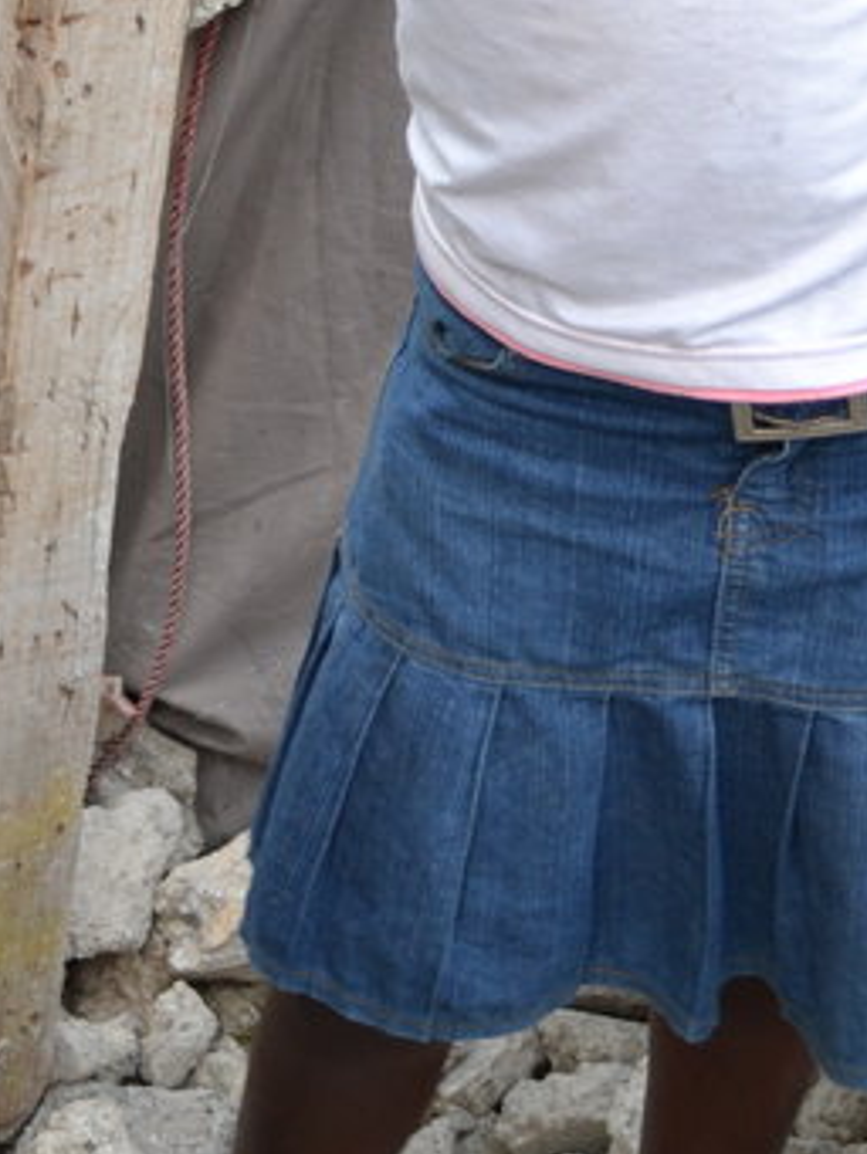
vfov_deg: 18.1
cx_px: 107
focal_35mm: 104
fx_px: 3471
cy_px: -166
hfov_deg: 14.1
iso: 400
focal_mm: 24
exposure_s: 1/80
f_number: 4.5
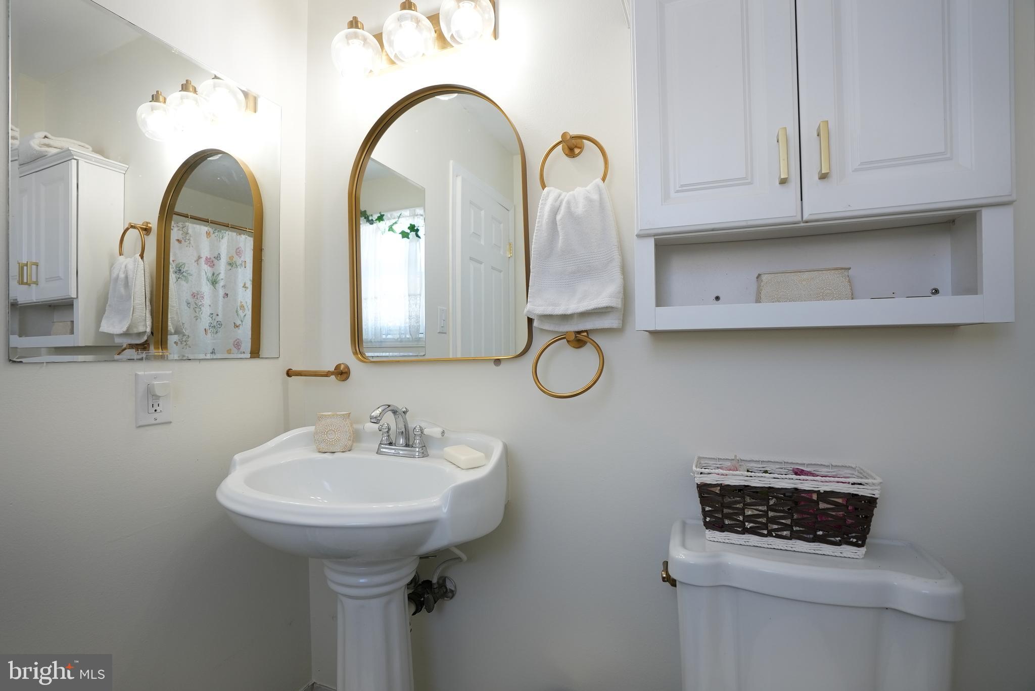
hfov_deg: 96.7
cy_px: 346
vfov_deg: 73.8
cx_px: 518
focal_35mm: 16
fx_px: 460
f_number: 4.5
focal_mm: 16
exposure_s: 1/80
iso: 640
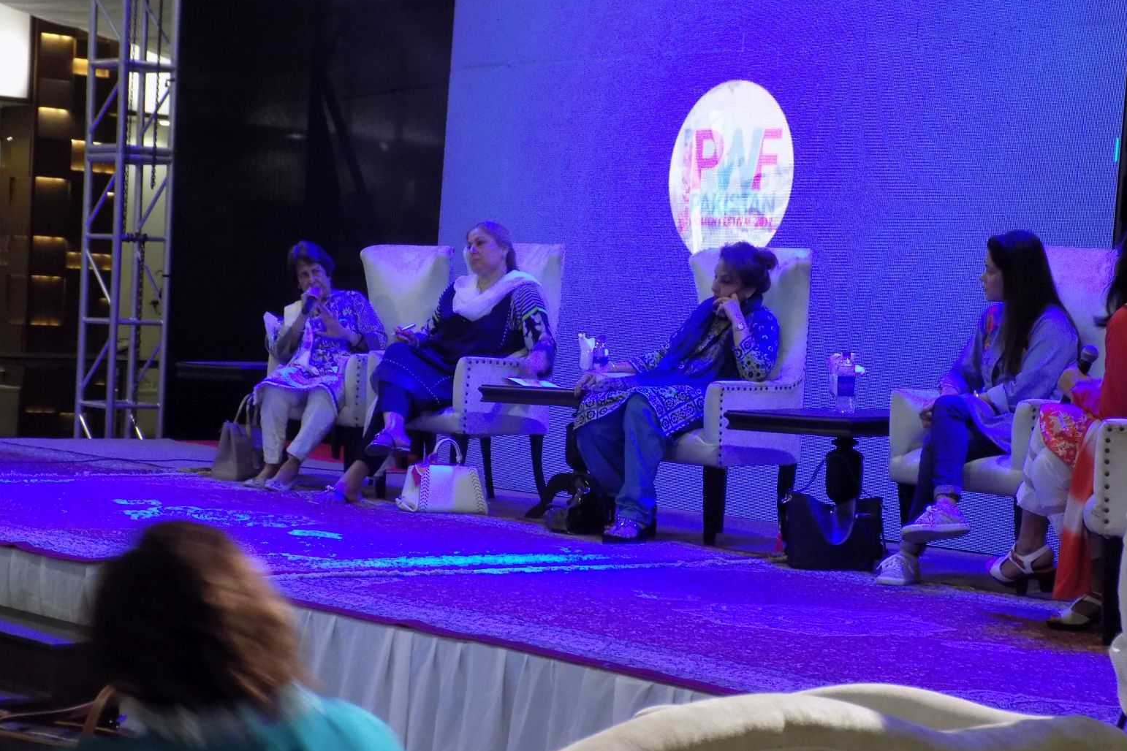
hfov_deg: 27.7
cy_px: 361
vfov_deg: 18.7
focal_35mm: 73
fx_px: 2285
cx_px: 564
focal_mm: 12.5
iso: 400
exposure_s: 1/15
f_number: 4.2
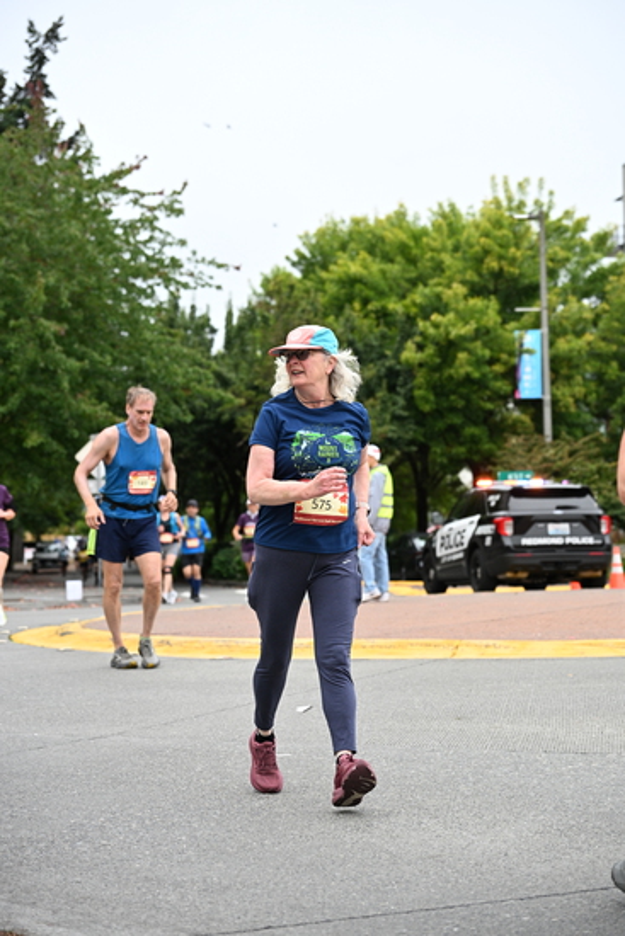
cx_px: 312
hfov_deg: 19.2
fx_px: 1848
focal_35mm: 71
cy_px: 468
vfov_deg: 28.4
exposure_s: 1/800
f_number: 4
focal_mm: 71
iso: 1600
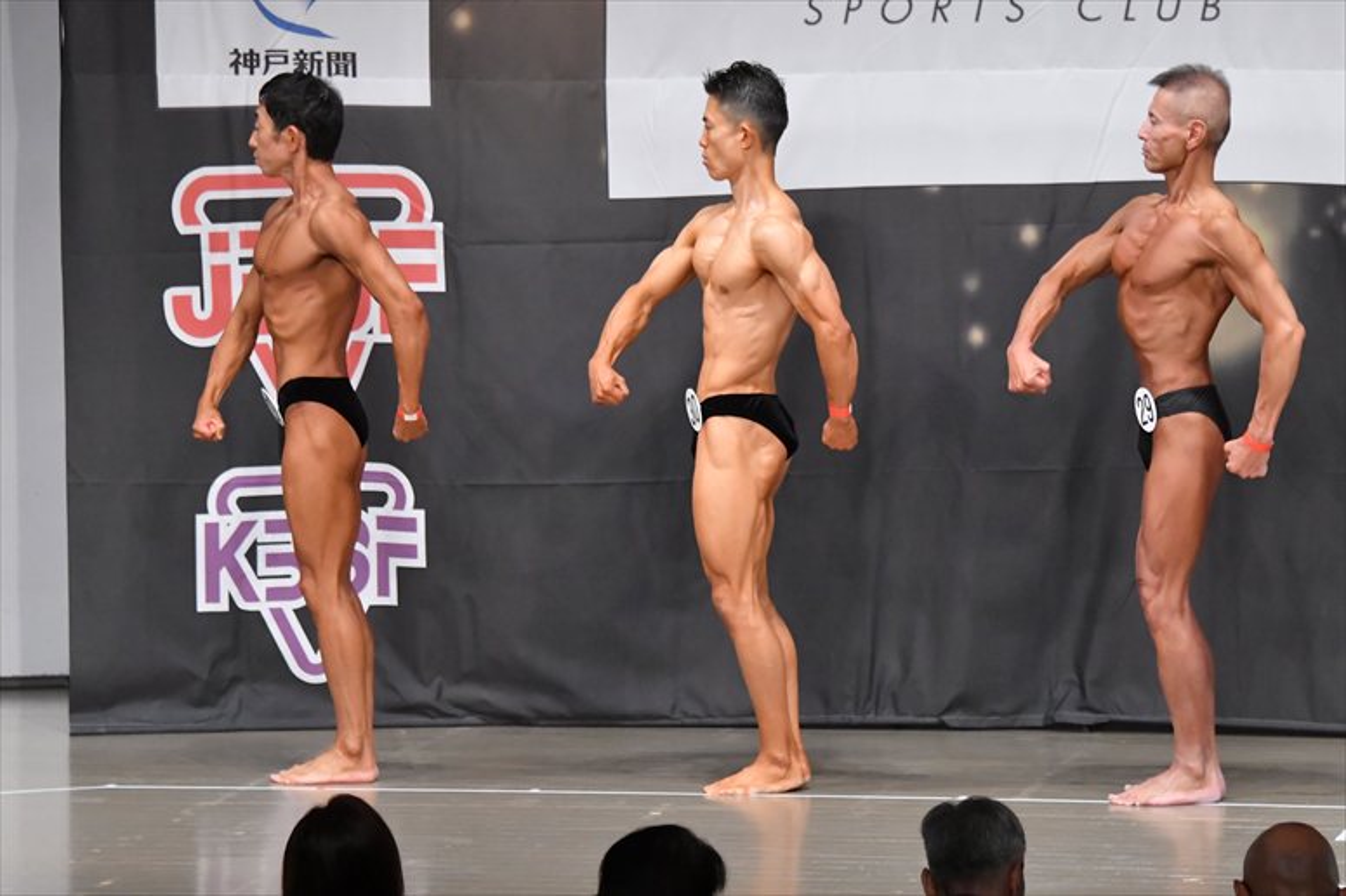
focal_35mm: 217
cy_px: 448
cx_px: 673
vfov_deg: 6.3
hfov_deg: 9.5
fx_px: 8110
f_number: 5.6
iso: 6400
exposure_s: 1/400
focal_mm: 145
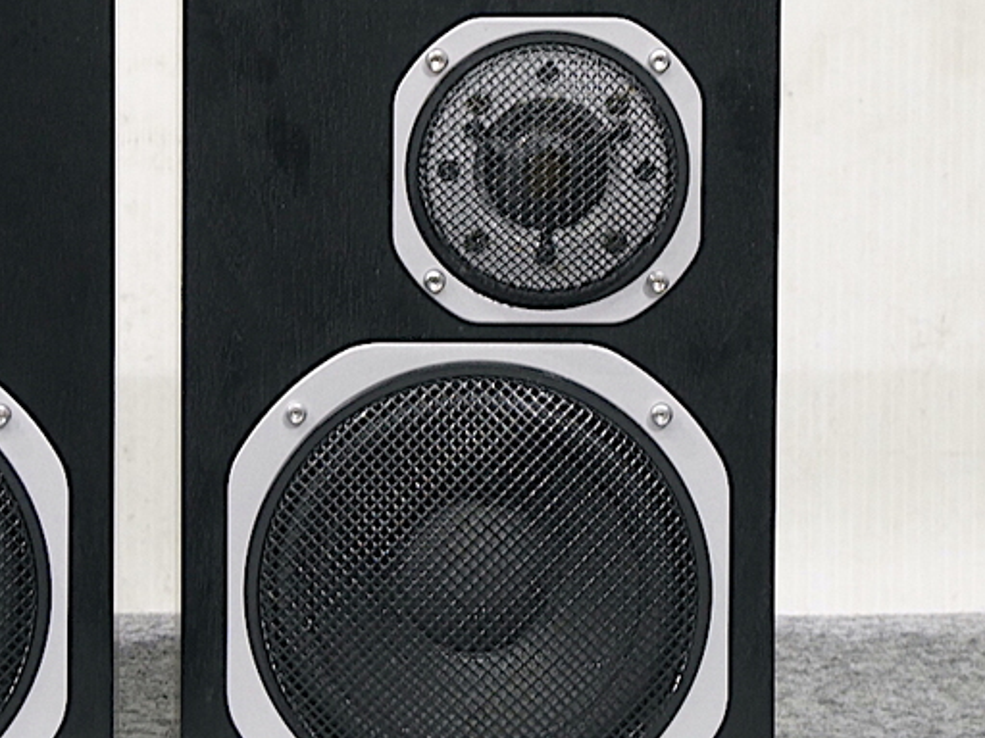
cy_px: 258
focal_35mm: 253
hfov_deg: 7.8
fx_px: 7199
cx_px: 154
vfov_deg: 5.9
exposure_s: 1/2
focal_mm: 24.2
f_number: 5.3
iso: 100
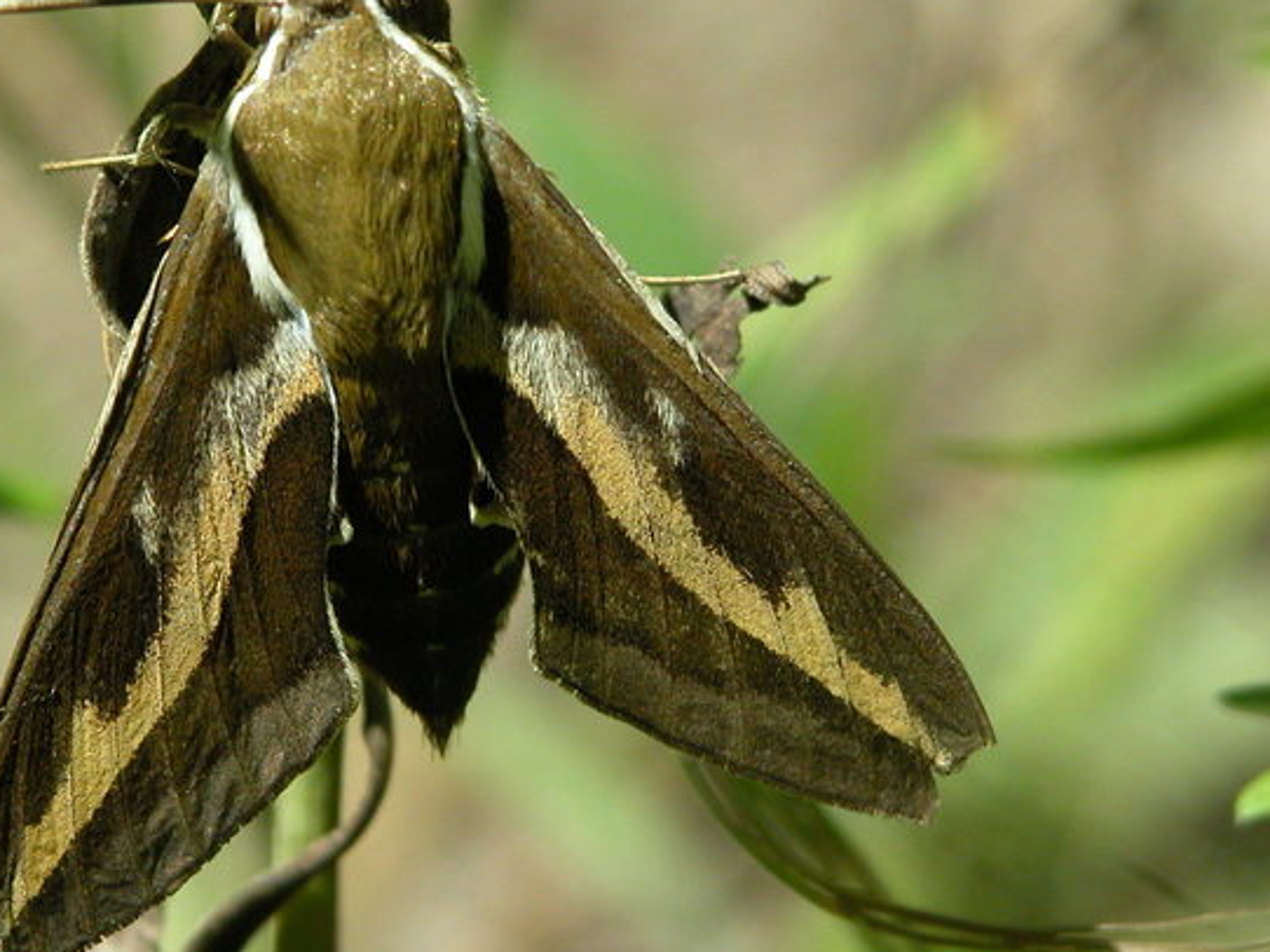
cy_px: 481
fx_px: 15366
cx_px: 407
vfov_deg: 3.5
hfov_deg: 4.7
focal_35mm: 419
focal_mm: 67.7
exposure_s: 1/678
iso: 200
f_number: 5.3
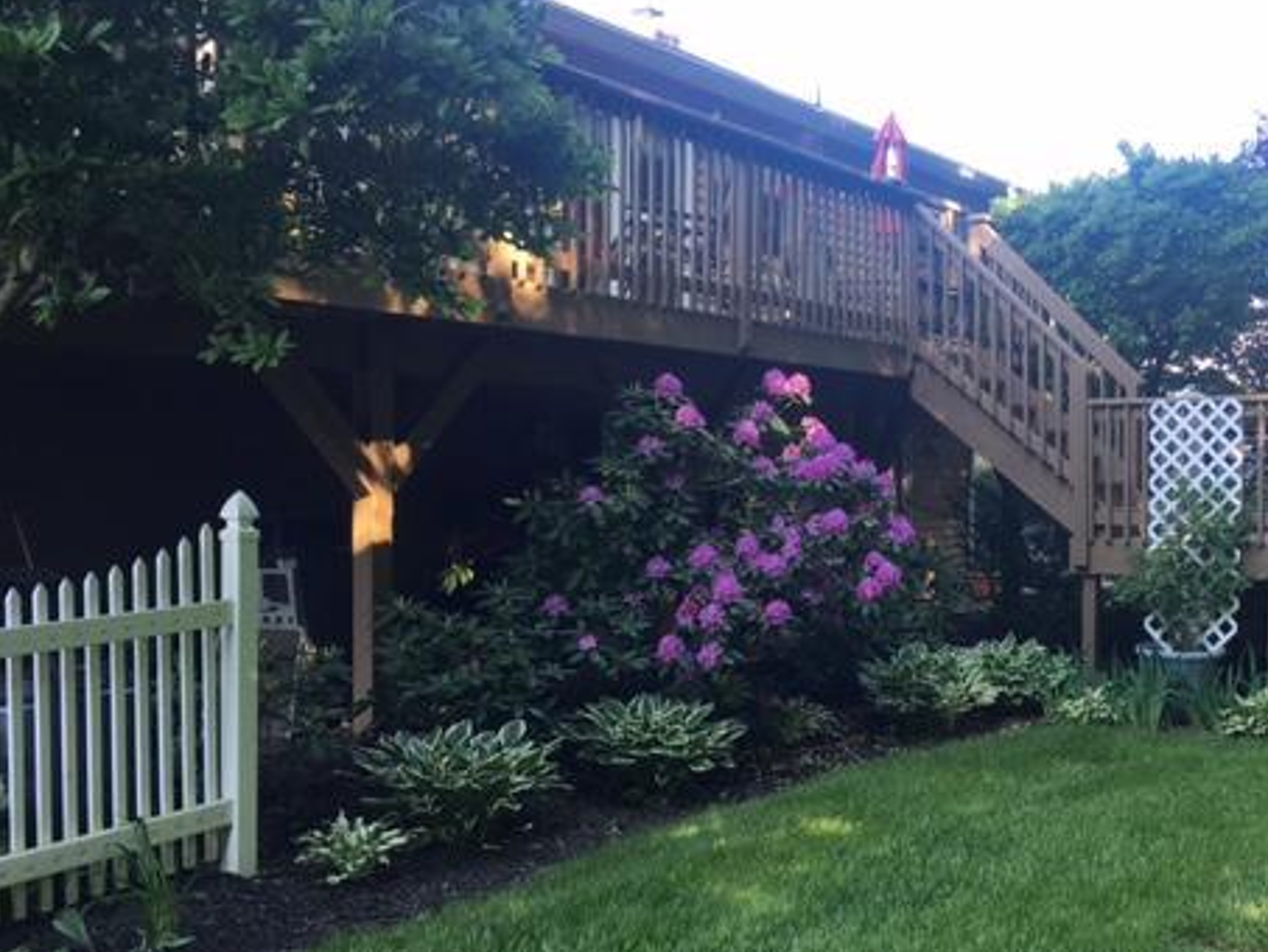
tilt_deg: -4.0
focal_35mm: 41
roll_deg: -0.4
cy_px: 546
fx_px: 1502
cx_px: 845
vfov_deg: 35.1
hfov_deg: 45.1
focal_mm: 4.15
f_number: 2.2
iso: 40
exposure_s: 1/120
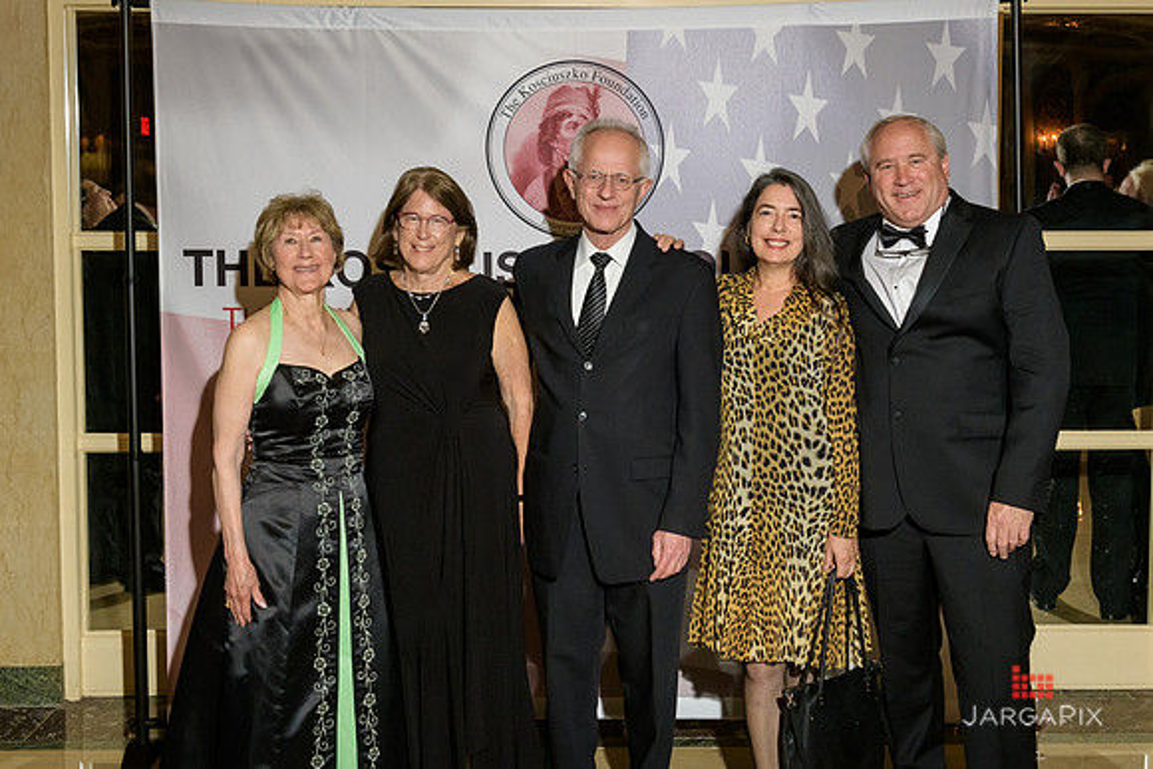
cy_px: 310
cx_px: 598
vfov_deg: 29.2
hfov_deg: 42.8
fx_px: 1471
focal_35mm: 46
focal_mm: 38
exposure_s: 1/100
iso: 1000
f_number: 5.6
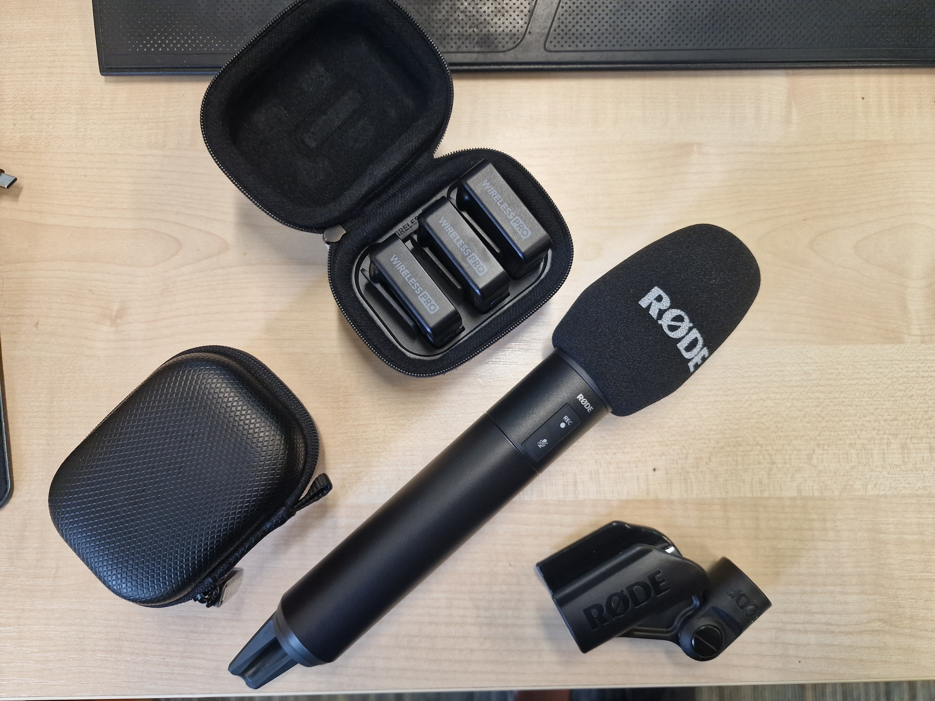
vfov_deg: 58.9
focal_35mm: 23
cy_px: 350
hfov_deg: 73.9
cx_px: 468
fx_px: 621
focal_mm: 6.4
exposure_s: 1/120
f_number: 1.8
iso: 50
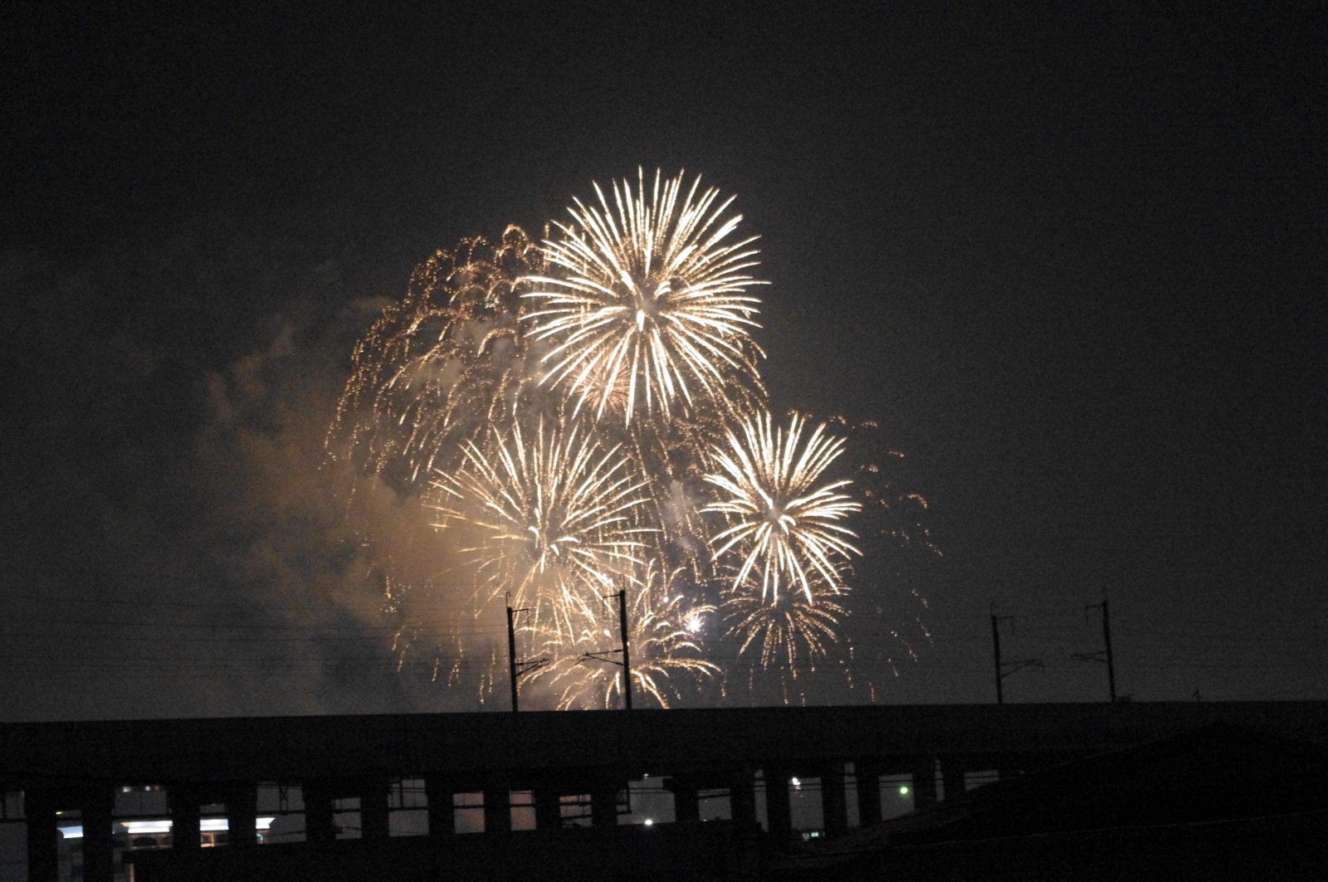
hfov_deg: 24.8
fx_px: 3021
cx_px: 664
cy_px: 441
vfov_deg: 16.6
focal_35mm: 82
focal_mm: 55
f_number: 5.6
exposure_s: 1/15
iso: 6400
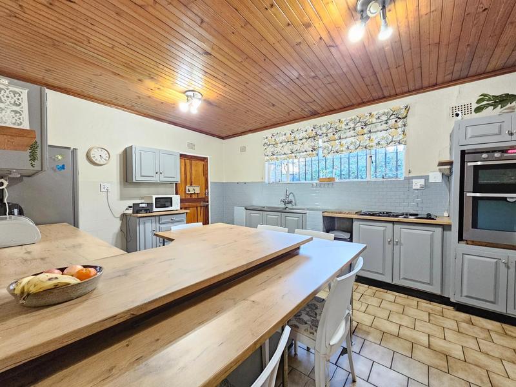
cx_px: 258
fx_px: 194
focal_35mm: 13
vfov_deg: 89.9
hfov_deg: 106.2
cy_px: 194
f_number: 2.2
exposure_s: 1/25
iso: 1600
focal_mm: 2.2
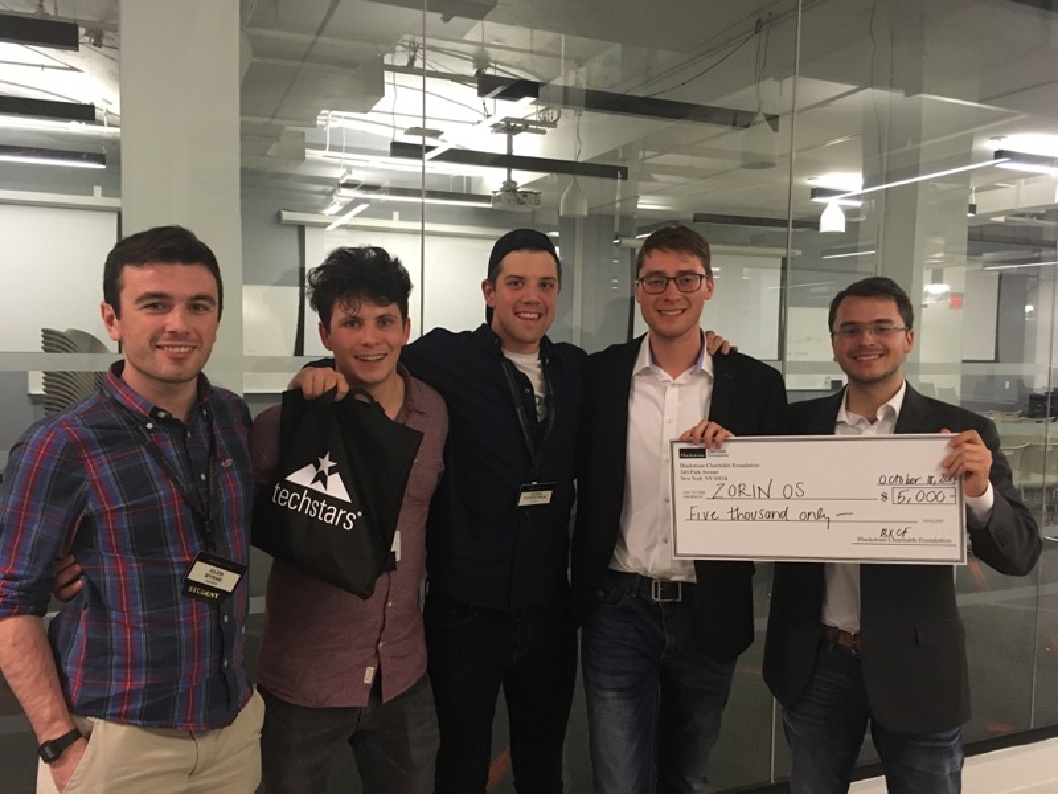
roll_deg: -0.5
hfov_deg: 61.7
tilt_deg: -3.0
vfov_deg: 48.2
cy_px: 397
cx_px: 529
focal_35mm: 29
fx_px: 886
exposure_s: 1/30
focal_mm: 4.15
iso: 250
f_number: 2.2
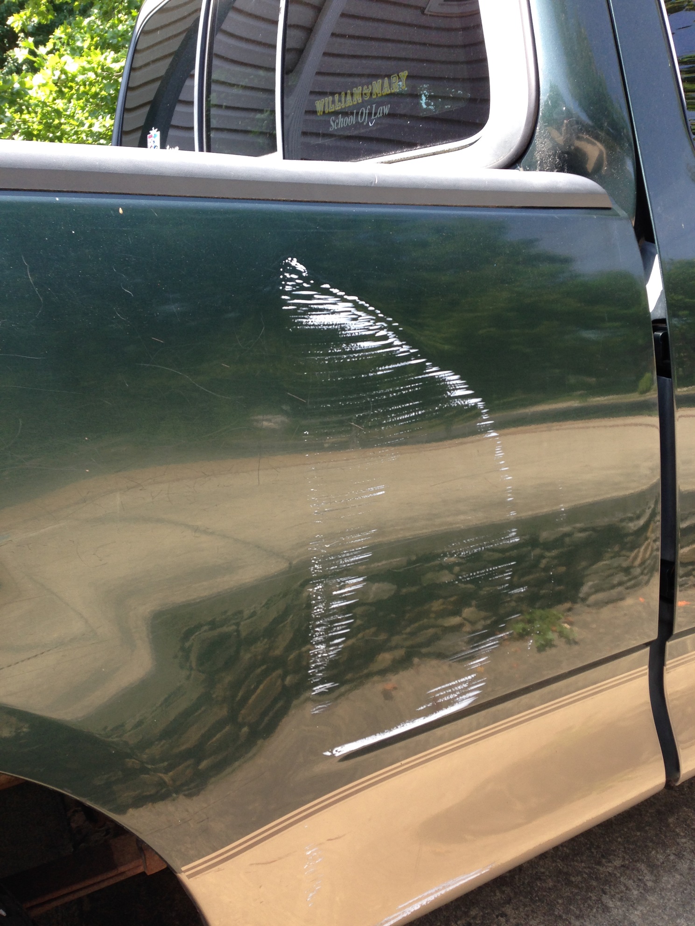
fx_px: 883
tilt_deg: -14.0
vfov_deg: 55.3
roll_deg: +2.5
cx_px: 348
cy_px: 463
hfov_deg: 42.9
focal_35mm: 33
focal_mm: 4.12
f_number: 2.4
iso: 50
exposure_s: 1/132
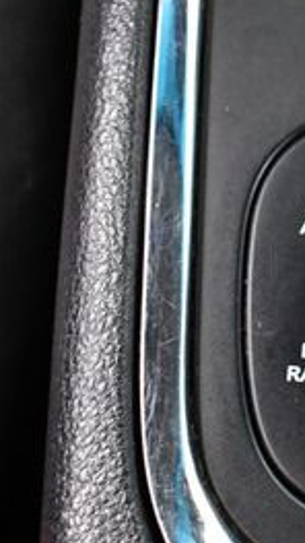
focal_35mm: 92
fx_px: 1322
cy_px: 190
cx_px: 558
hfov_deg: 12.0
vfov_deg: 23.1
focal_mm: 18
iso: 4000
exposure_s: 1/60
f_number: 3.5
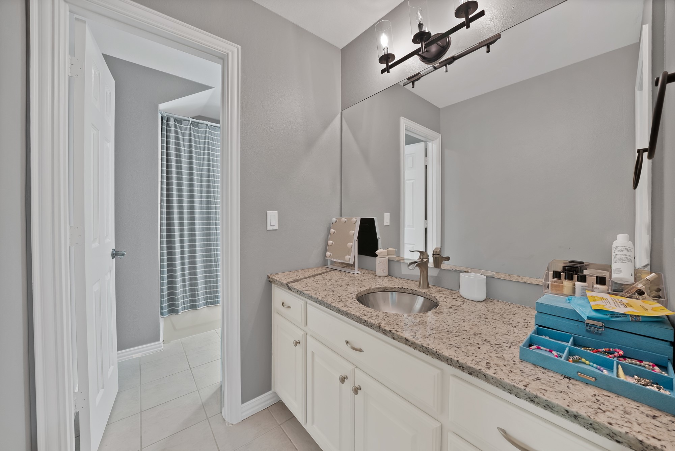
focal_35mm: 12
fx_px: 225
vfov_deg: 90.1
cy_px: 226
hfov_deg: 112.6
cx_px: 338
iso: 640
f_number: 9
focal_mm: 12
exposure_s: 1/1.67
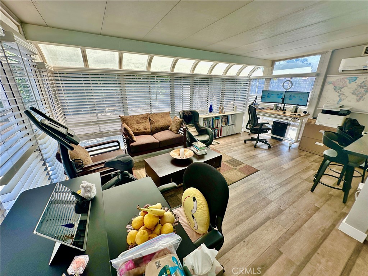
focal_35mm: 14
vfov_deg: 85.7
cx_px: 184
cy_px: 138
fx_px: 149
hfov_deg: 102.1
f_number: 2.2
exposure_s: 1/200
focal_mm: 2.22
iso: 40
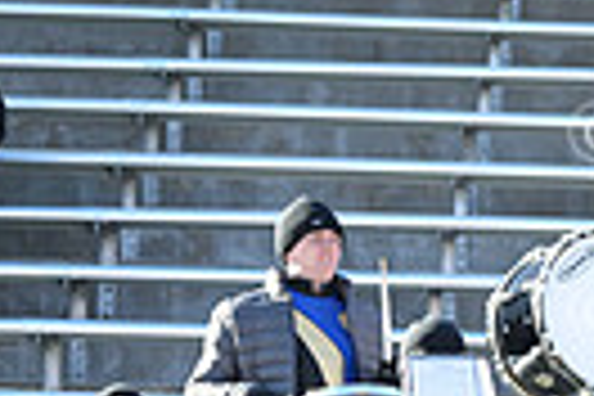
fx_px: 5065
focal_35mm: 307
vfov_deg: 4.4
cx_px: 1220
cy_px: 767
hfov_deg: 6.5
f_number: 2.8
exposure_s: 1/1600
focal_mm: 70
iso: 640
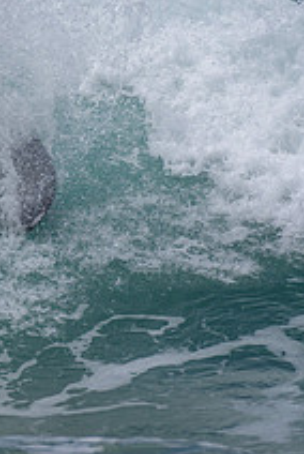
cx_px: -219
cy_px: 26
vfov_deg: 1.2
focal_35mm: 1679
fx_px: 21197
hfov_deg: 0.8
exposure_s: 1/2000
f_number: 5.6
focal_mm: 500
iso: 72
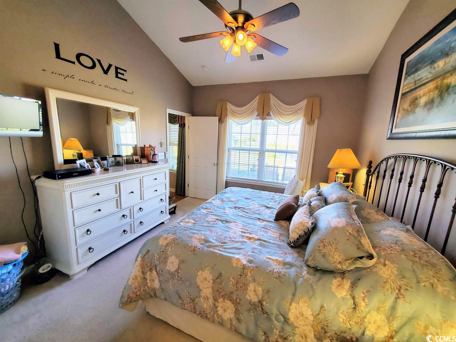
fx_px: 171
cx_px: 228
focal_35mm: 13
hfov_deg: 106.2
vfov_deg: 89.9
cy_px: 171
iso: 125
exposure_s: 1/60
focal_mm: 1.8
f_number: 2.2
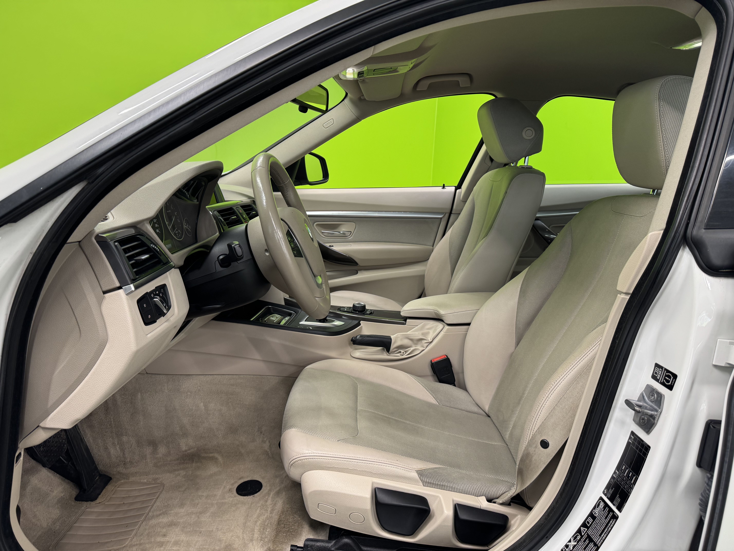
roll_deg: -0.9
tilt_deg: -10.5
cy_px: 276
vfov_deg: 56.8
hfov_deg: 71.6
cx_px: 367
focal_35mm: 24
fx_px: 509
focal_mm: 6.76
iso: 125
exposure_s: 1/50
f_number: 1.78
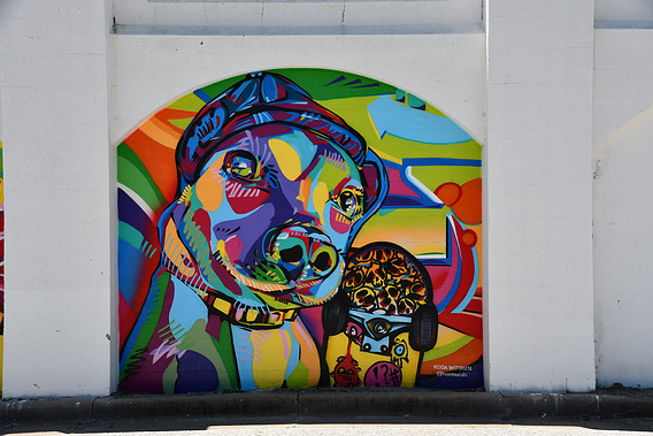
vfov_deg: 27.5
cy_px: 220
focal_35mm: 49
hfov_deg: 40.3
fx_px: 889
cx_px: 328
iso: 100
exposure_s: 1/250
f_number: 8
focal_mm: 32
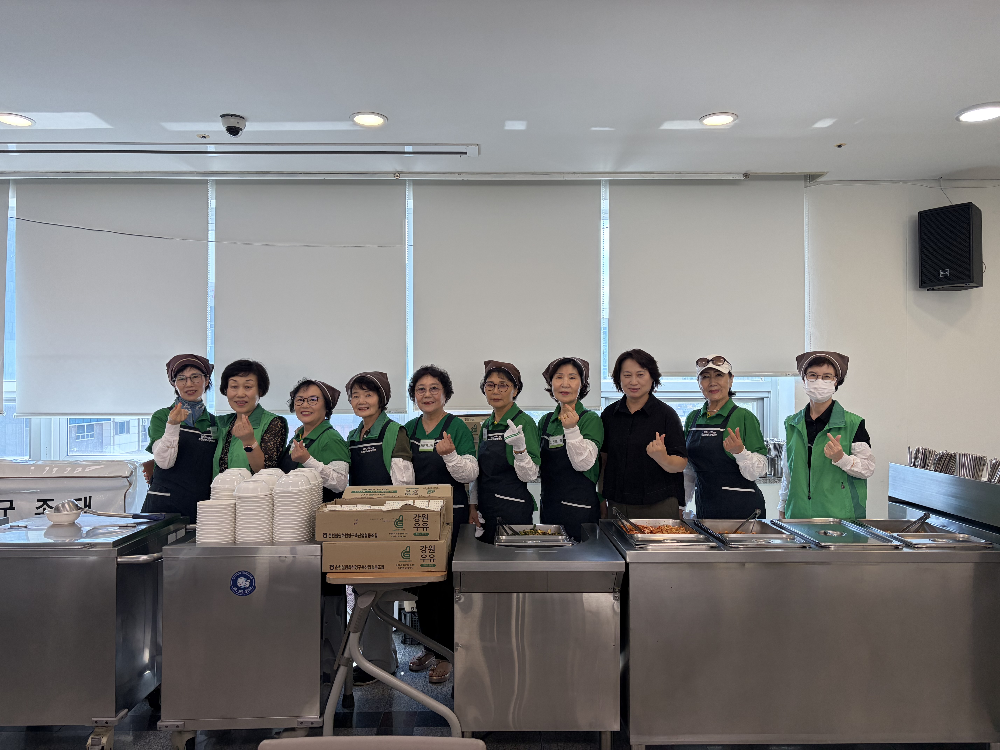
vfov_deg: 53.1
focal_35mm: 26
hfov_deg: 67.3
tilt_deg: +1.0
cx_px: 500
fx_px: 751
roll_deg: +0.2
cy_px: 375
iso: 100
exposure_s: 1/220
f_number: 1.6
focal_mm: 5.96
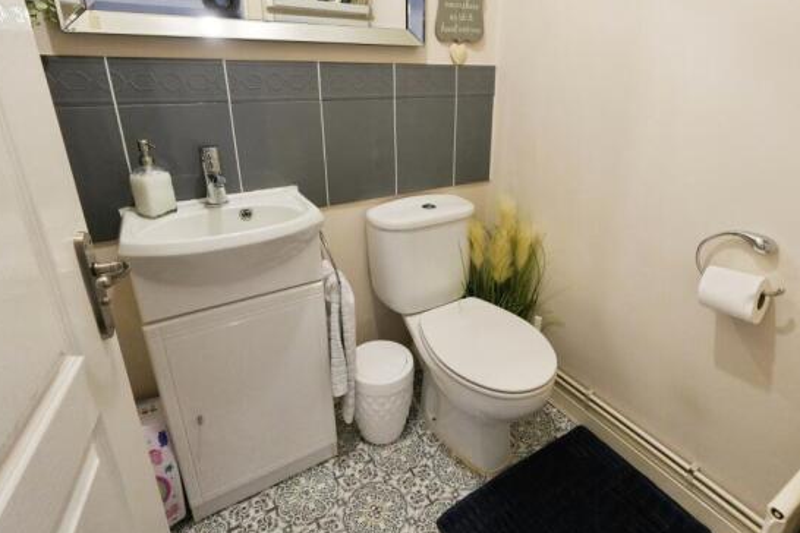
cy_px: 236
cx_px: 412
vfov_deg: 67.2
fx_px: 400
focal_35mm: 18
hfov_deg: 90.0
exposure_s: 1/160
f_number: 4
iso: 1250
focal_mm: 10
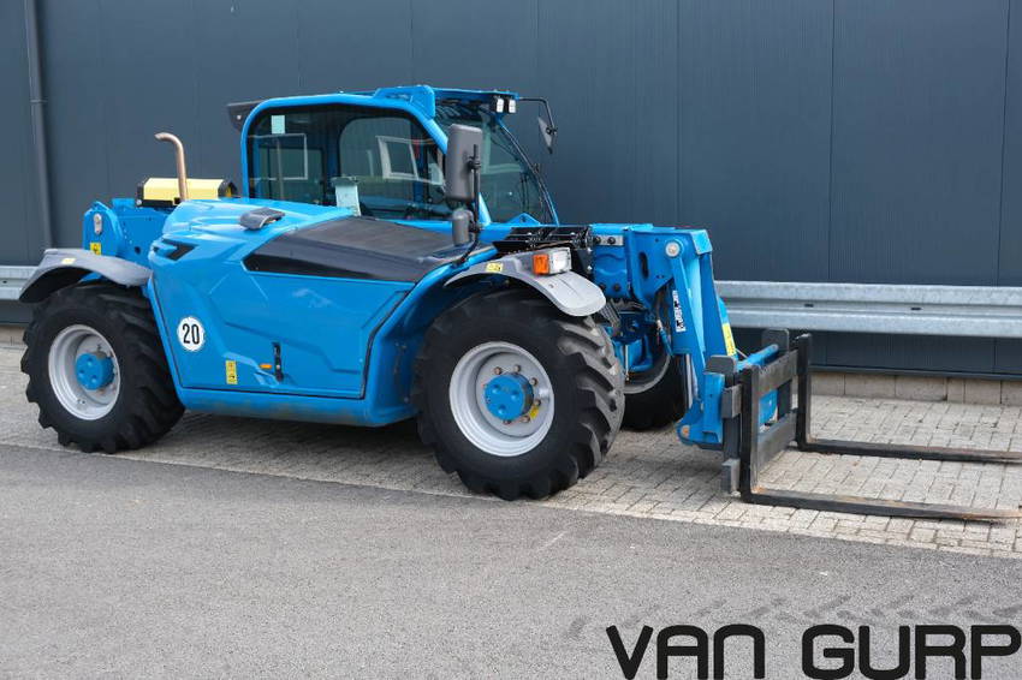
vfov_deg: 31.9
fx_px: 1192
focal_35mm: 42
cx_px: 511
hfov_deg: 46.4
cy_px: 340
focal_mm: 27.7
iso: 160
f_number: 4.5
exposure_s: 1/150
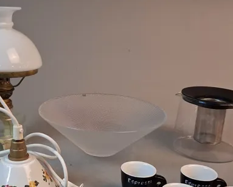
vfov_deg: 27.5
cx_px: 92
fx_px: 380
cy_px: 126
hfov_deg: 34.0
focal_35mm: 55
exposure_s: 1/100
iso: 400
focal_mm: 4
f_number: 1.8
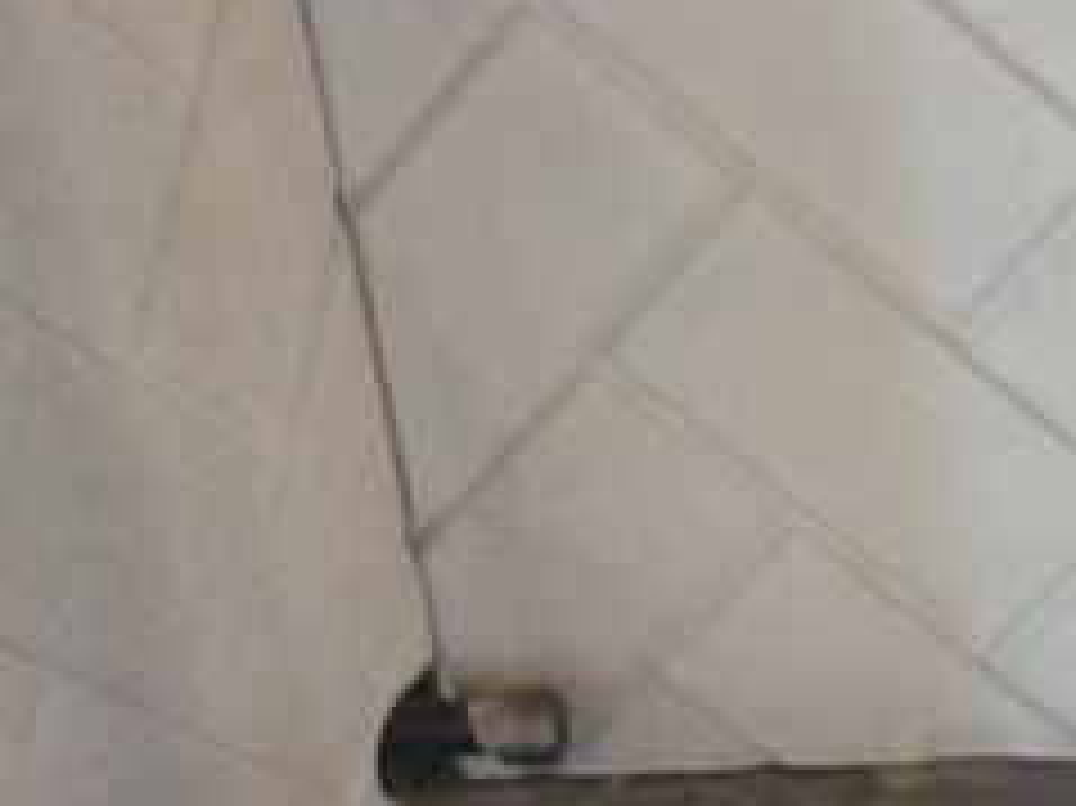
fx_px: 2392
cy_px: 567
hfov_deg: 23.8
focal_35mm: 77
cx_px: 1171
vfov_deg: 19.0
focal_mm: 3.54
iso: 1484
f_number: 2
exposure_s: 1/17
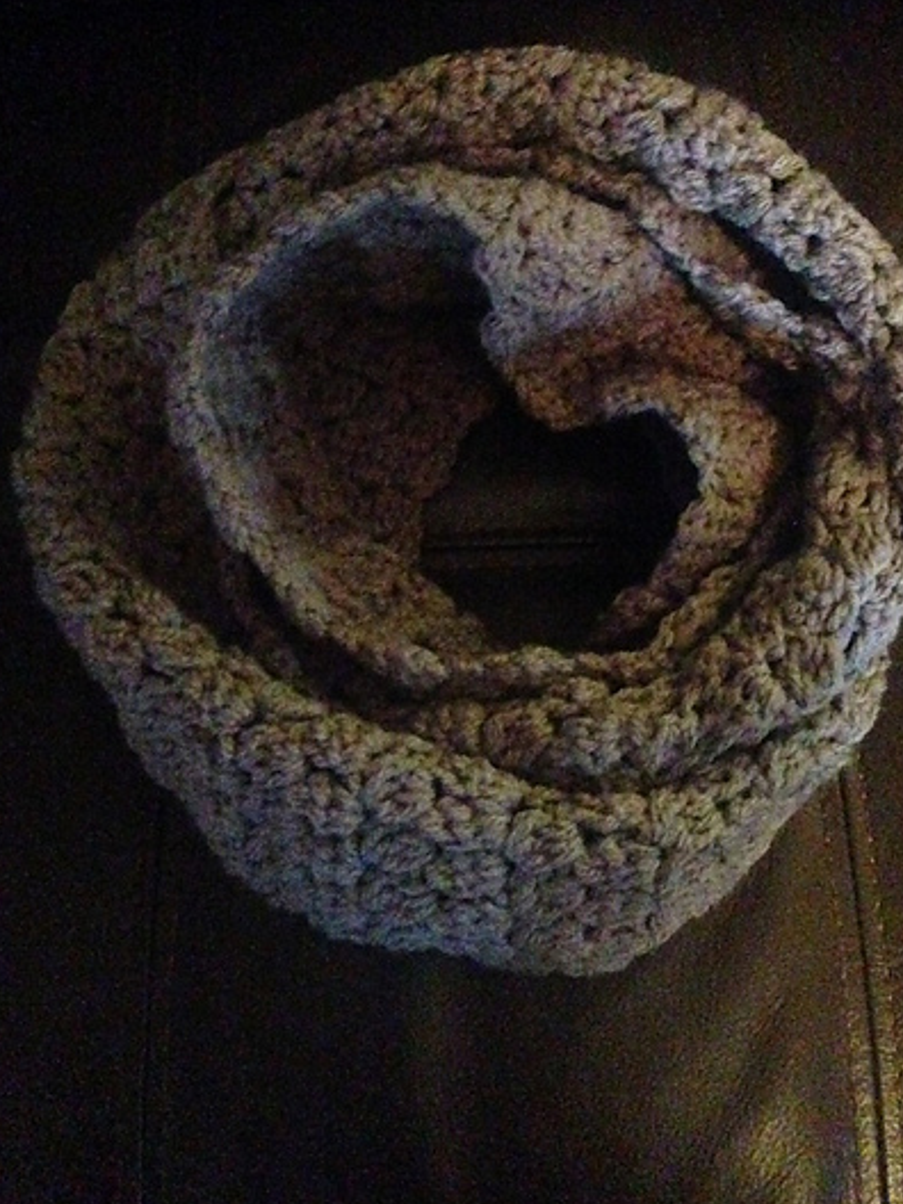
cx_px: 477
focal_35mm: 40
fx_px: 1391
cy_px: 509
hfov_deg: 35.9
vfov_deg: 46.6
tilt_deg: -68.9
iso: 3200
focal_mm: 4.12
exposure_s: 1/15
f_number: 2.4
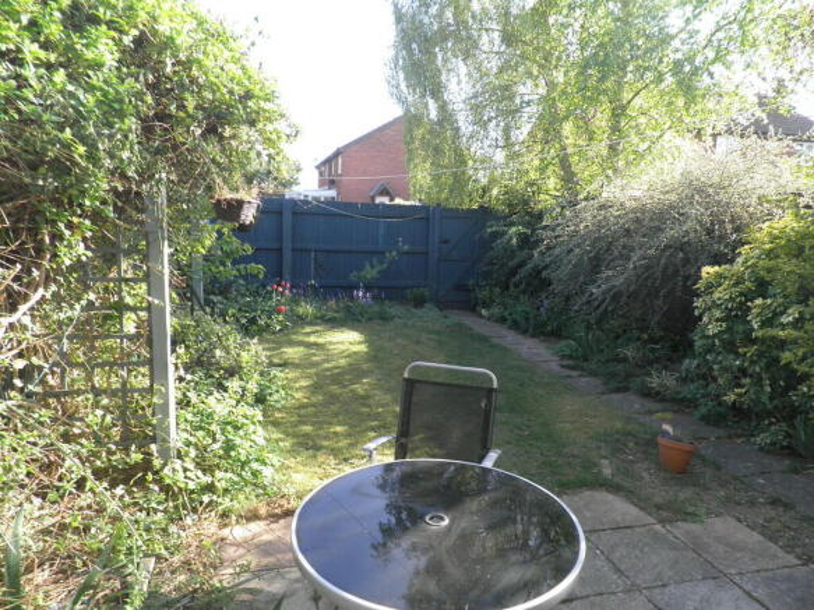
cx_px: 407
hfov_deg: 71.6
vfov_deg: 56.8
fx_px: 564
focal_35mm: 24
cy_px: 305
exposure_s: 1/60
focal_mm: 4.3
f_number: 3.3
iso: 64
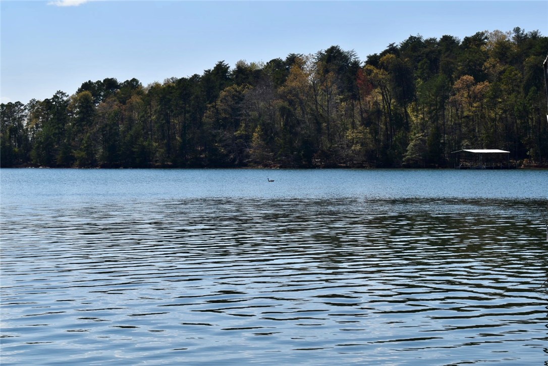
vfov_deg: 16.6
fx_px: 1256
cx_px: 274
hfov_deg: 24.6
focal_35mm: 82
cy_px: 183
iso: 100
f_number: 13
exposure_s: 1/200
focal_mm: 55
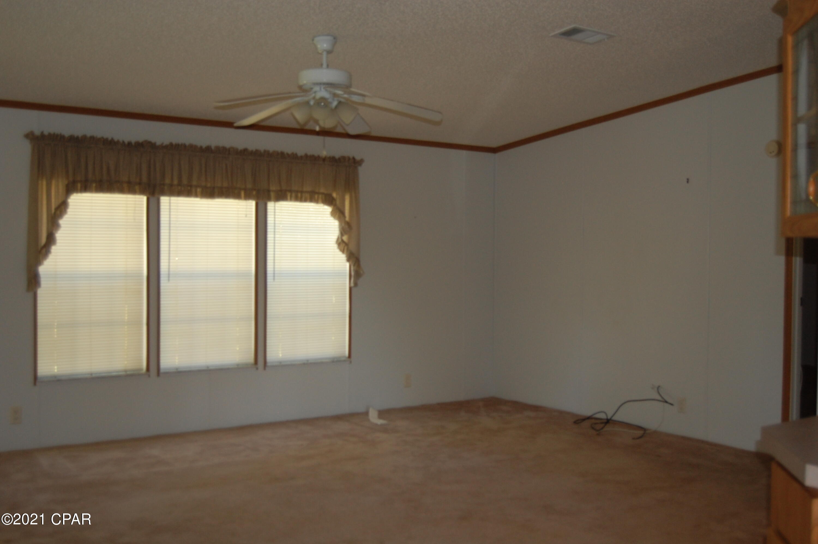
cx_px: 409
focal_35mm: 39
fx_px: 885
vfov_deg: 34.1
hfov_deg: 49.6
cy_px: 272
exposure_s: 1/60
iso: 400
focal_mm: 26
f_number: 4
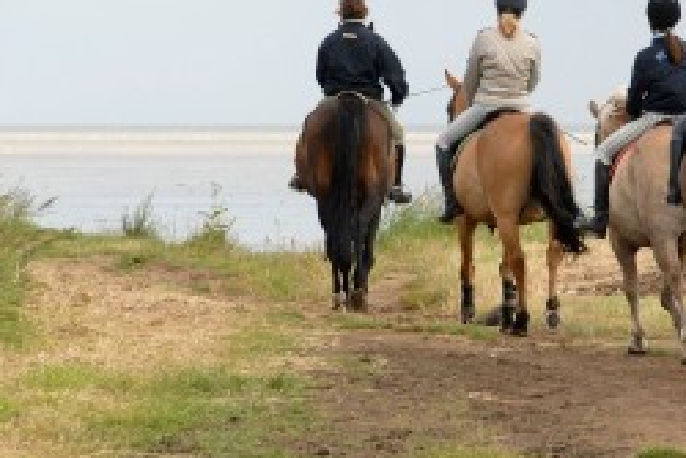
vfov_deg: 3.0
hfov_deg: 4.5
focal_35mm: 457
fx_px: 8713
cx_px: 521
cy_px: 181
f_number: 6.3
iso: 100
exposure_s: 1/160
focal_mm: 170
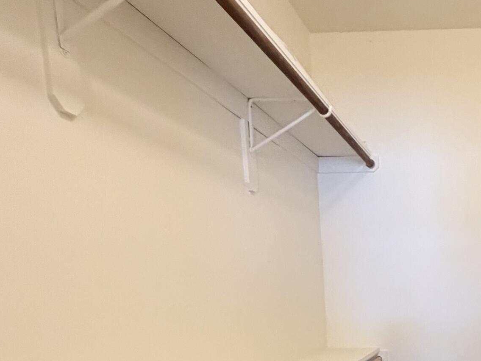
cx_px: 476
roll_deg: +1.4
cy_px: 355
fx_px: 514
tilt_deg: -7.7
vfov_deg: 35.3
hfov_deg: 43.4
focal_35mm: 37
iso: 640
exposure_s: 1/60
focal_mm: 2.22
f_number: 2.2
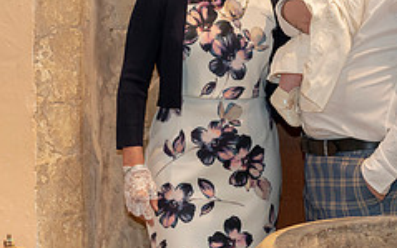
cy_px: 36
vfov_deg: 9.6
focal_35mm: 136
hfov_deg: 15.1
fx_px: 1470
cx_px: 399
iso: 3200
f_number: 4
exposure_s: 1/160
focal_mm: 55
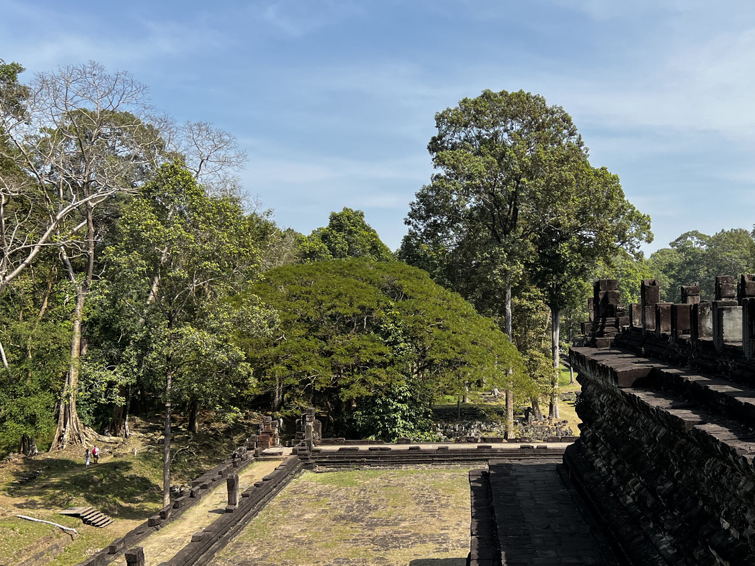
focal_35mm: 37
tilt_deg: -0.6
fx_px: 807
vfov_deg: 38.6
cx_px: 471
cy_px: 304
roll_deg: +0.8
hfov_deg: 49.7
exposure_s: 1/3356
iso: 50
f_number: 1.5
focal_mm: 5.7
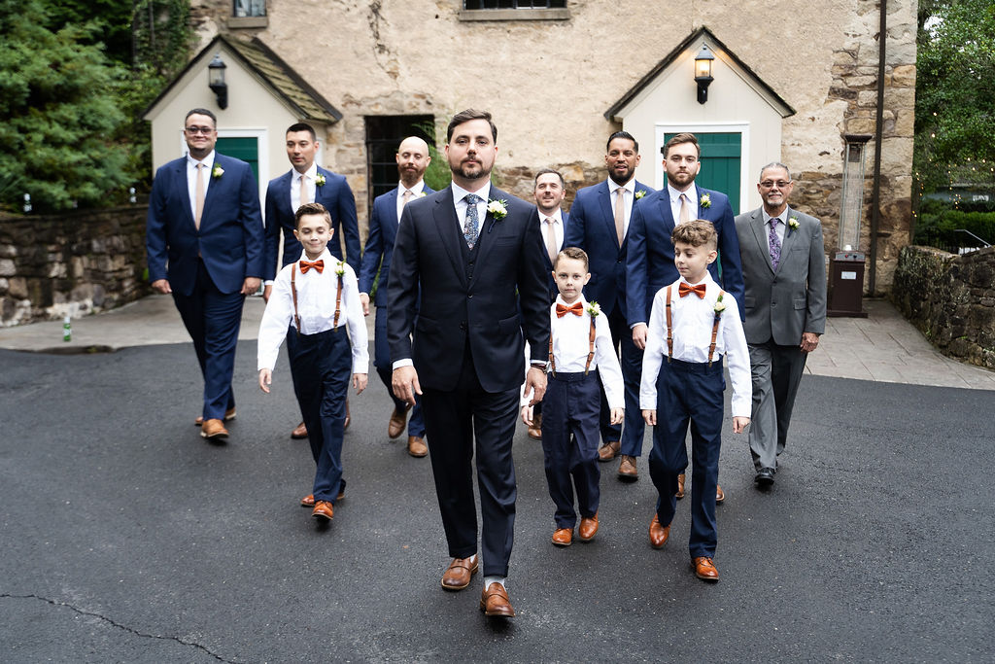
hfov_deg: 45.4
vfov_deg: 31.2
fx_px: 1189
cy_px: 332
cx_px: 498
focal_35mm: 43
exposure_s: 1/320
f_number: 3.2
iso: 1000
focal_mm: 43
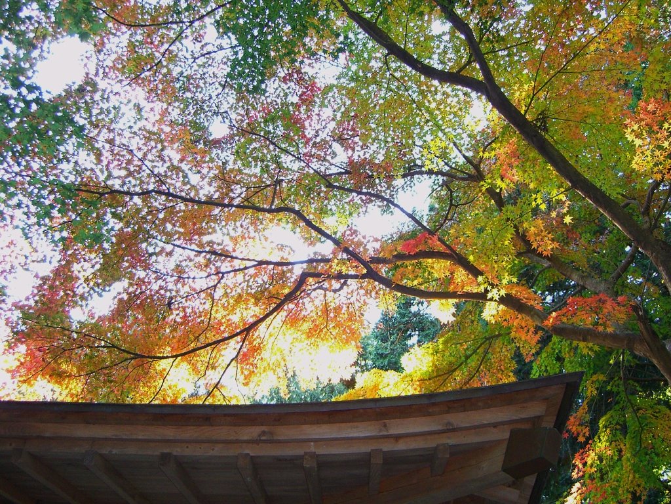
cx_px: 336
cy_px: 252
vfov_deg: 37.7
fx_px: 737
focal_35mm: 38
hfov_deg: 49.0
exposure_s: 1/60
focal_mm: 7.9
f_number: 2.8
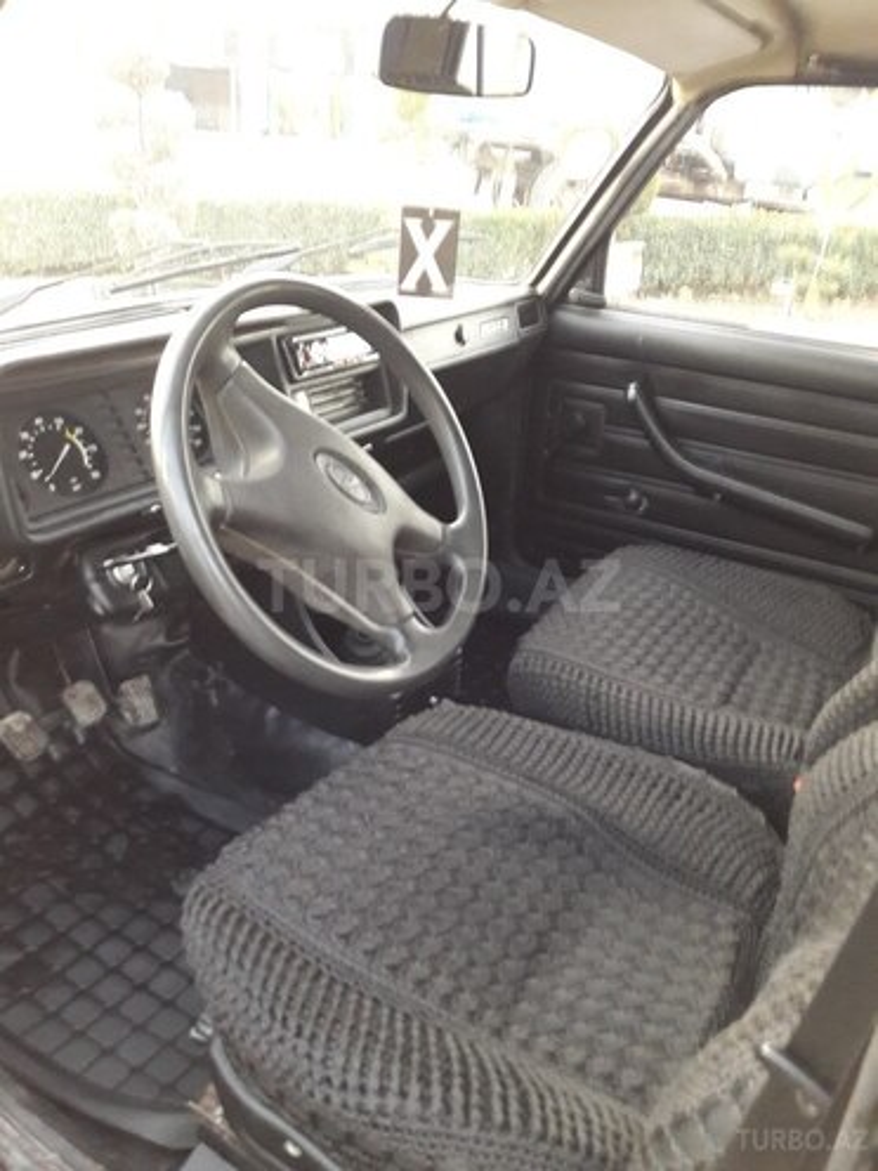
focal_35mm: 28
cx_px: 439
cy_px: 586
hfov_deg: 49.7
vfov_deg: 63.4
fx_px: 947
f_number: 1.9
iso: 320
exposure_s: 1/17
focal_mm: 3.7
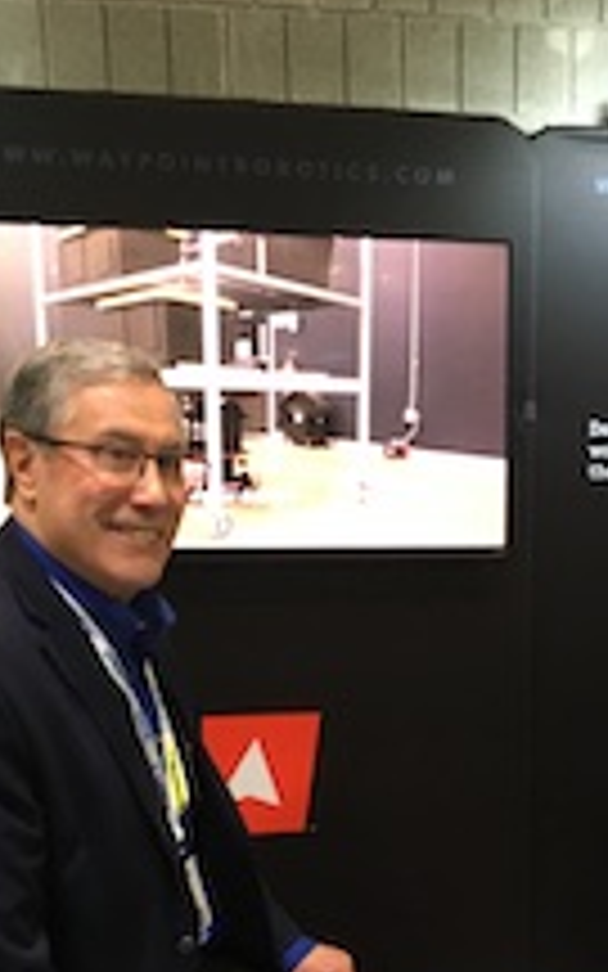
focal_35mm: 57
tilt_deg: -16.4
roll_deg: -0.2
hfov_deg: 22.3
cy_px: 832
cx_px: 527
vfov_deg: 34.1
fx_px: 1511
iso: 160
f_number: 2.2
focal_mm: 4.15
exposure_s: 1/30
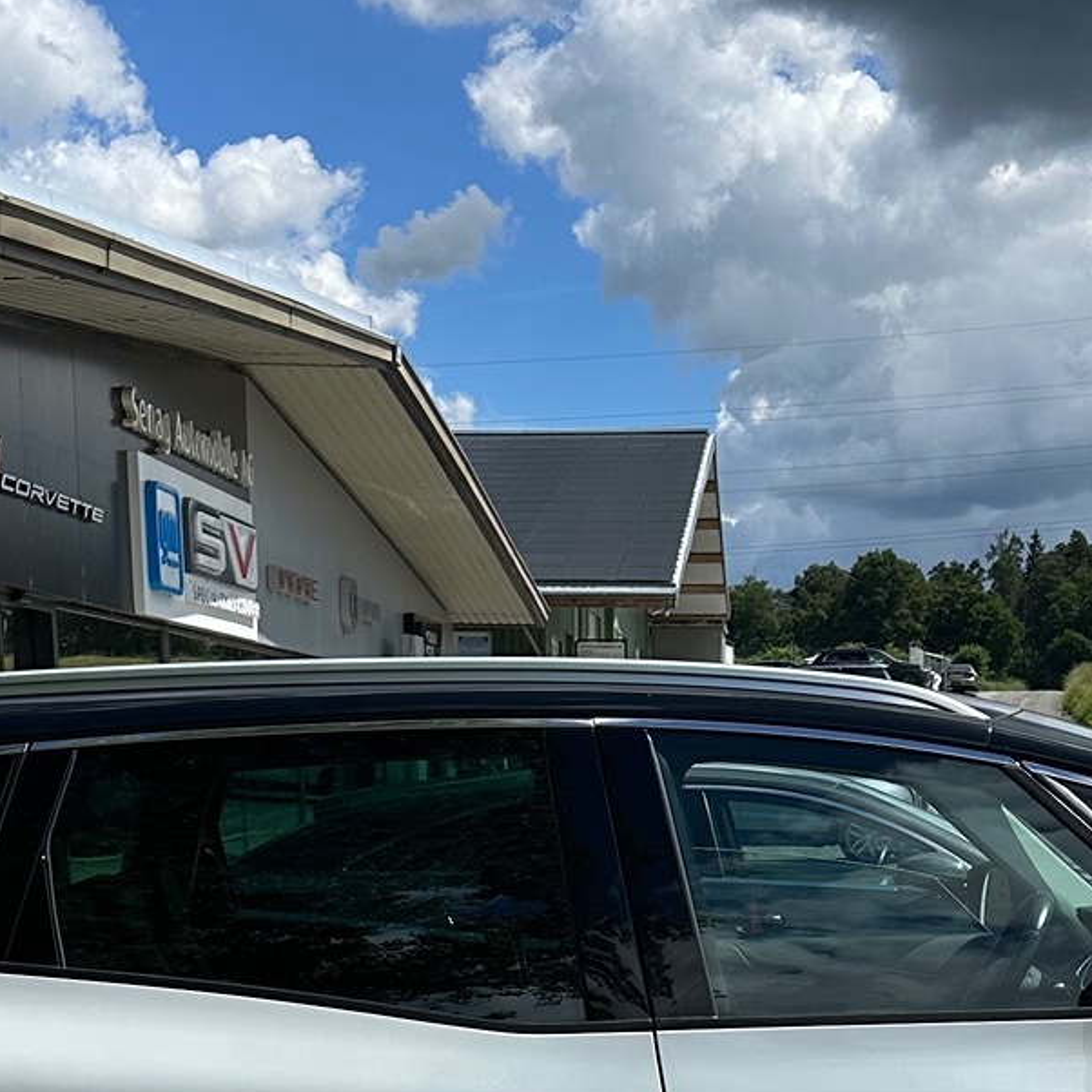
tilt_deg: -9.7
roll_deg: -1.5
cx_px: 698
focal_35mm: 71
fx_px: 2534
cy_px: 1321
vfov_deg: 22.4
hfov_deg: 24.2
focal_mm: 6.86
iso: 80
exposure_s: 1/5848
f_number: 1.78
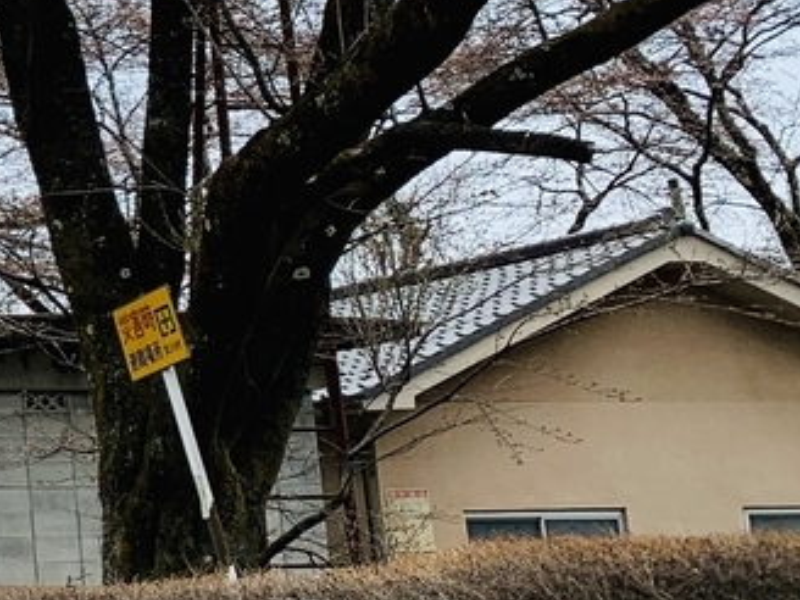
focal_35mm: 95
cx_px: -656
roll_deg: +0.7
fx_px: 2196
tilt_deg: +11.2
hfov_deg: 16.9
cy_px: 124
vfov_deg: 15.5
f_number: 1.8
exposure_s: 1/1163
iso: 25
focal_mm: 4.25
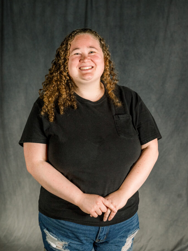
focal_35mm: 55
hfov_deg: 26.6
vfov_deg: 34.9
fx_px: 398
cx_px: 95
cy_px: 118
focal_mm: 50
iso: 2000
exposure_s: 1/250
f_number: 4.5
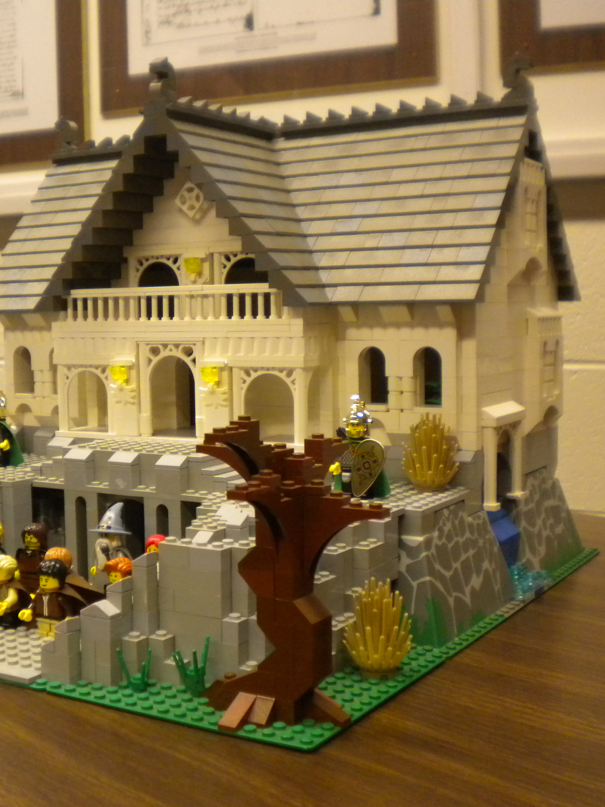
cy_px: 401
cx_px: 187
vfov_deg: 40.4
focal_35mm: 47
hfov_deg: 30.6
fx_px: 1096
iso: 400
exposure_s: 1/41
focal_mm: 6.3
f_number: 3.1
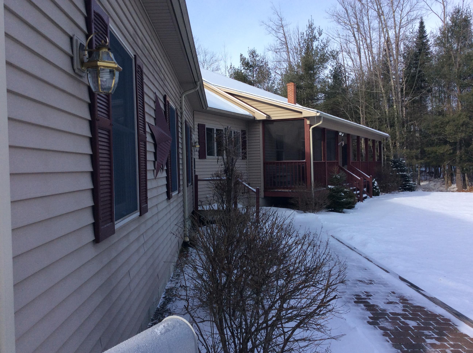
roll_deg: +1.6
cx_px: 236
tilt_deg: -3.9
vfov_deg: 44.1
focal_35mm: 32
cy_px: 176
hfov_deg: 56.9
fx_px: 437
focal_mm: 3.3
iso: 32
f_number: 2.4
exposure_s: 1/763
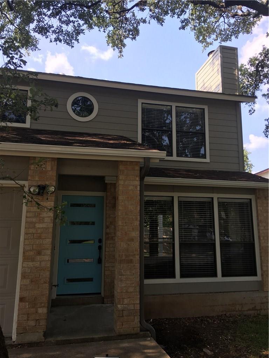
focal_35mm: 29
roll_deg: -0.5
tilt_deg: +14.3
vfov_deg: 61.7
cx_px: 134
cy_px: 179
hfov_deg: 48.2
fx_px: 300
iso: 25
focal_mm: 4.15
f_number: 2.2
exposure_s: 1/333
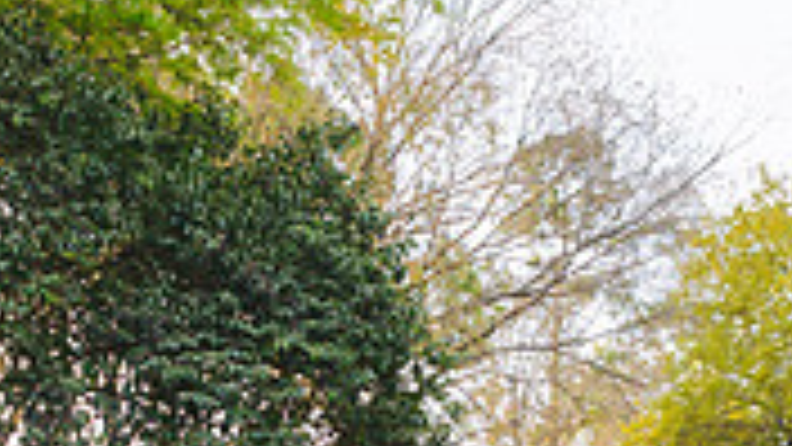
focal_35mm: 83
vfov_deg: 13.6
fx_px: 1743
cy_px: 698
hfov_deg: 25.6
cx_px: 342
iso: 1000
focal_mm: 24
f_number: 3.5
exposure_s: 1/320
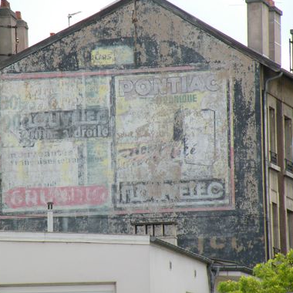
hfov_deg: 5.6
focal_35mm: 313
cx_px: 123
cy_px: 146
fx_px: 2997
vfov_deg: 5.6
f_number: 5
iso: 64
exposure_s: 1/176
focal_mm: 46.7
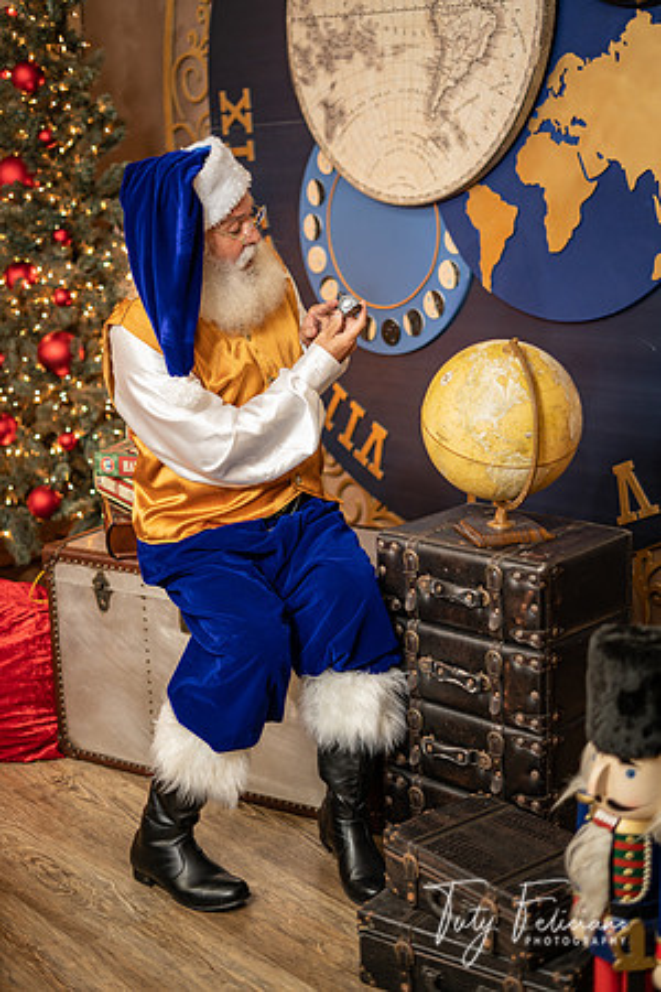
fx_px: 1377
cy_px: 496
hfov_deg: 27.0
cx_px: 330
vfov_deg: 39.6
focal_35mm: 50
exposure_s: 1/80
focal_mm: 50
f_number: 1.8
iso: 320
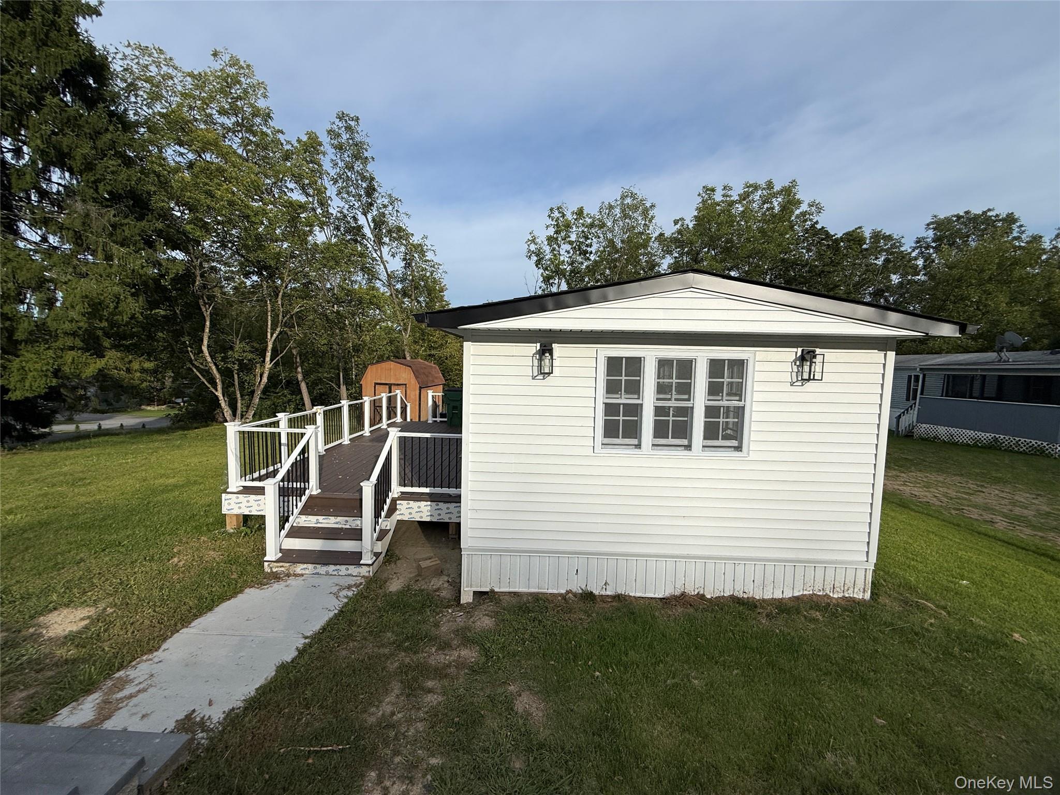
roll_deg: +0.4
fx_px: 429
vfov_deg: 85.7
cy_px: 398
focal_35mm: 14
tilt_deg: -2.6
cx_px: 530
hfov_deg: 102.1
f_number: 2.2
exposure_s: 1/3460
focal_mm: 2.22
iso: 50
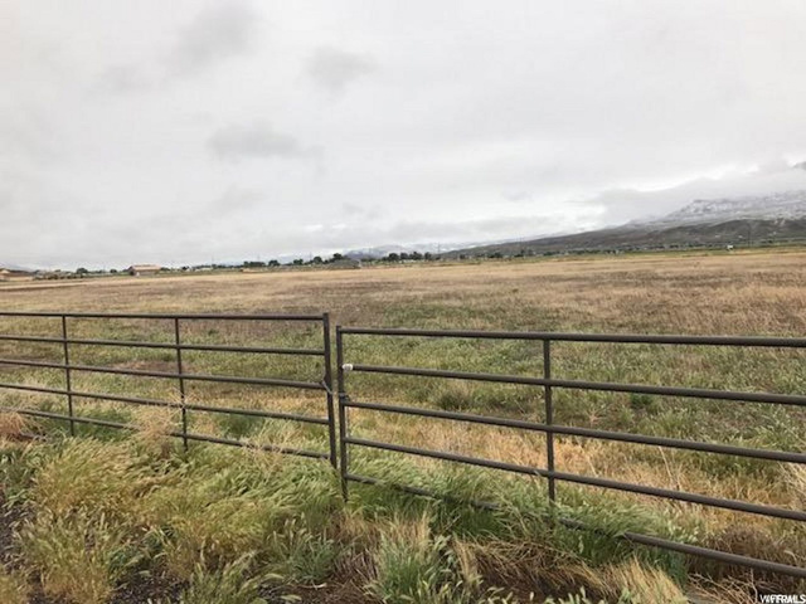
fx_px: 652
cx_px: 403
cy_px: 302
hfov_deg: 63.4
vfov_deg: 49.7
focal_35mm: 28
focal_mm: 3.99
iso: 20
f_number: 1.8
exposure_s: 1/3546
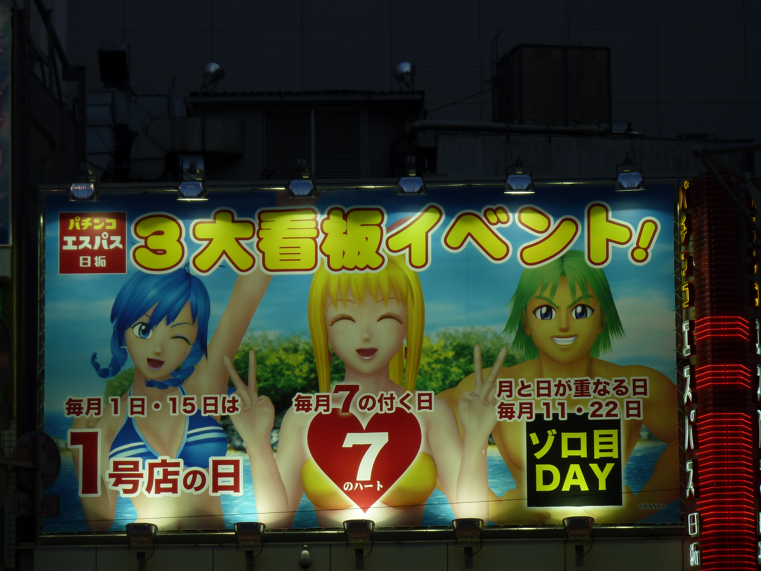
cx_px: 380
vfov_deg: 10.8
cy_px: 286
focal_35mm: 137
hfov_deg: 14.4
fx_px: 3012
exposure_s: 1/100
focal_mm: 22.5
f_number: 4.5
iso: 80
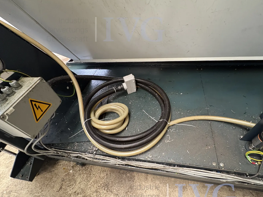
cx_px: 141
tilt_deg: -49.6
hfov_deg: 90.9
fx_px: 129
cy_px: 113
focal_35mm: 17
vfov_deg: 74.3
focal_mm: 2.22
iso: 320
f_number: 2.2
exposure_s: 1/50
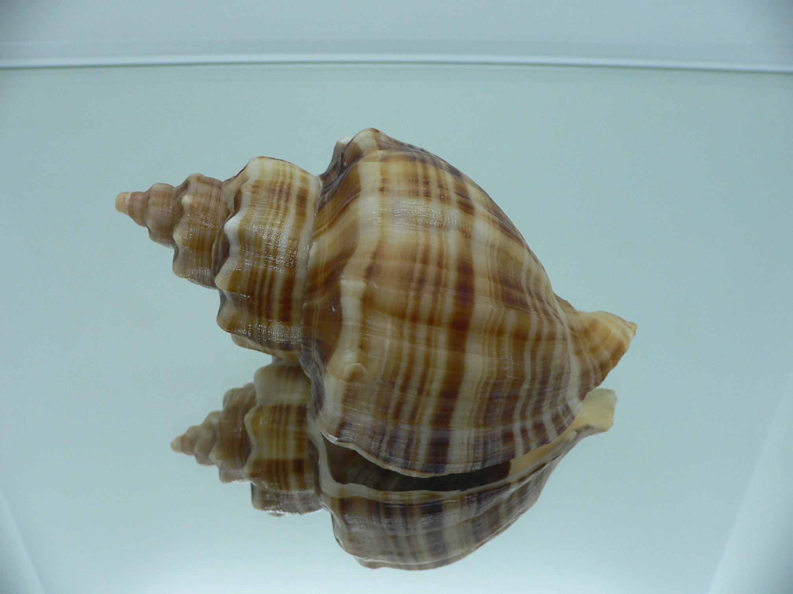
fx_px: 802
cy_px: 297
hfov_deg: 52.6
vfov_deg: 40.7
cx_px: 396
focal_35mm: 35
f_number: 2.8
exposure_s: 1/60
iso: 100
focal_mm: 4.6
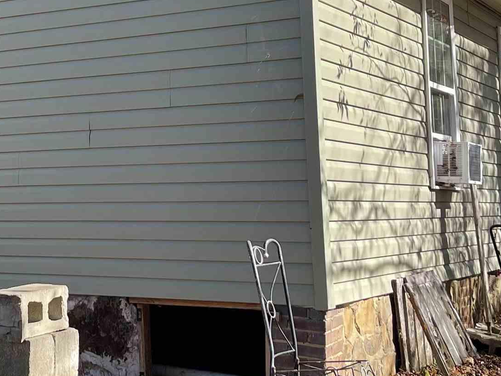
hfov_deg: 26.0
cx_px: 71
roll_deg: +0.8
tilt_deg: +6.0
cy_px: 81
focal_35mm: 73
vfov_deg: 20.0
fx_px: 1057
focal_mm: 5.1
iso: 32
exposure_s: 1/1225
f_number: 1.6
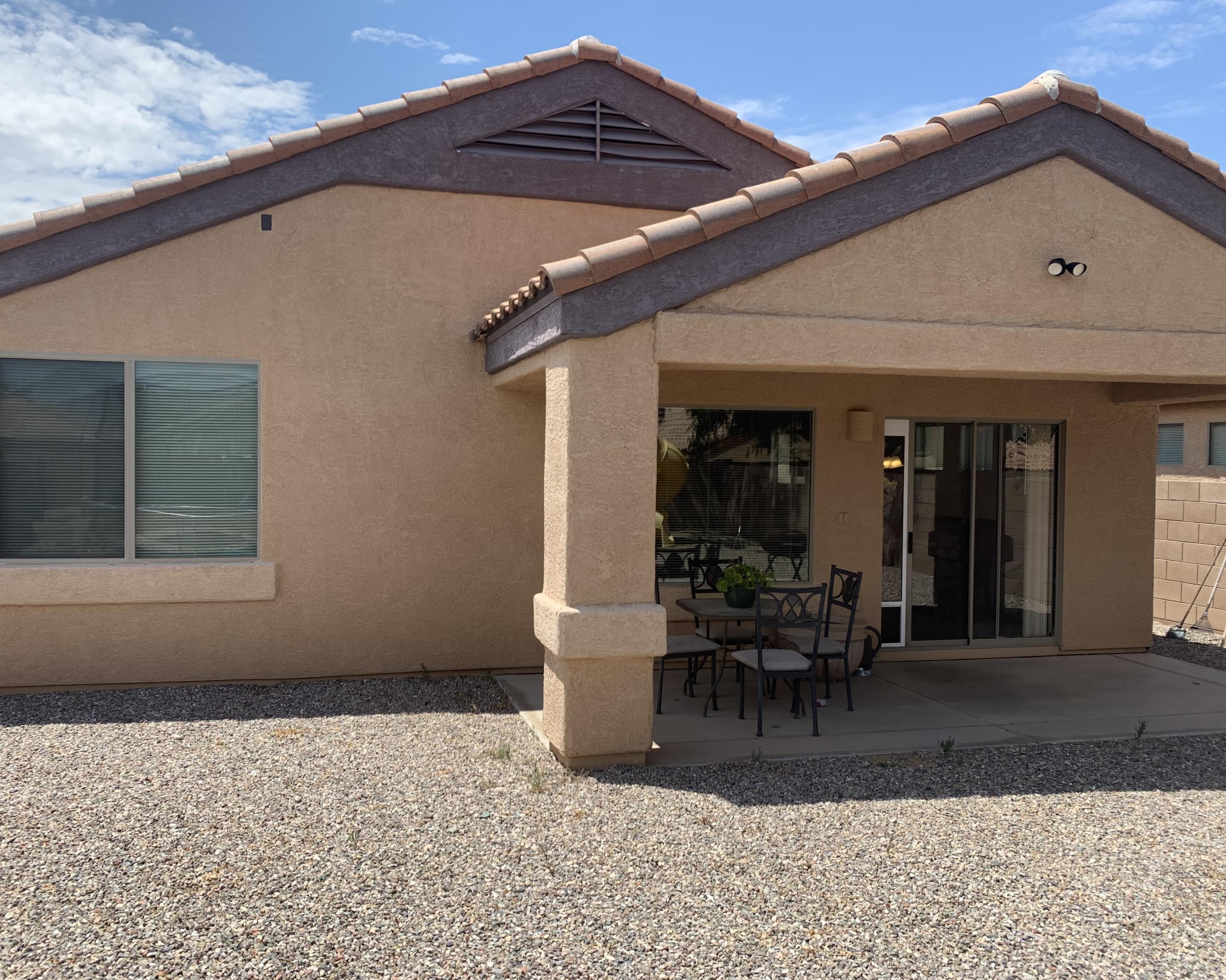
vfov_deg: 51.5
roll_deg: -0.1
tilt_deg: -2.5
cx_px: 552
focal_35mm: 28
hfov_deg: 62.1
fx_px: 1016
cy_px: 491
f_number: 1.8
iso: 25
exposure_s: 1/1748
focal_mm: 4.25
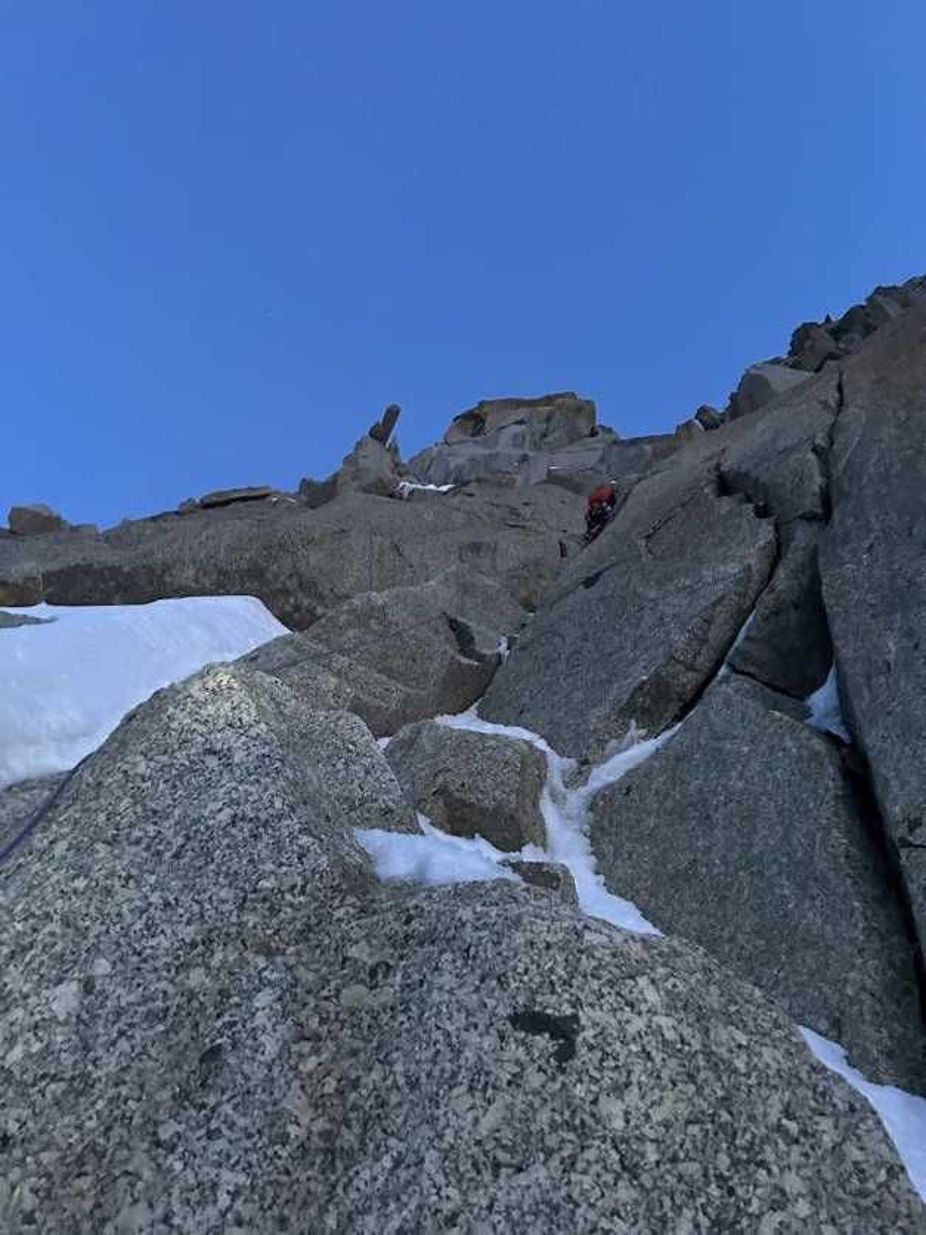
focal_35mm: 26
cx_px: 463
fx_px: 927
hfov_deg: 53.1
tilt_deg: +50.3
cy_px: 618
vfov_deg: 67.3
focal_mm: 5.7
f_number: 1.5
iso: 640
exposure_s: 1/29
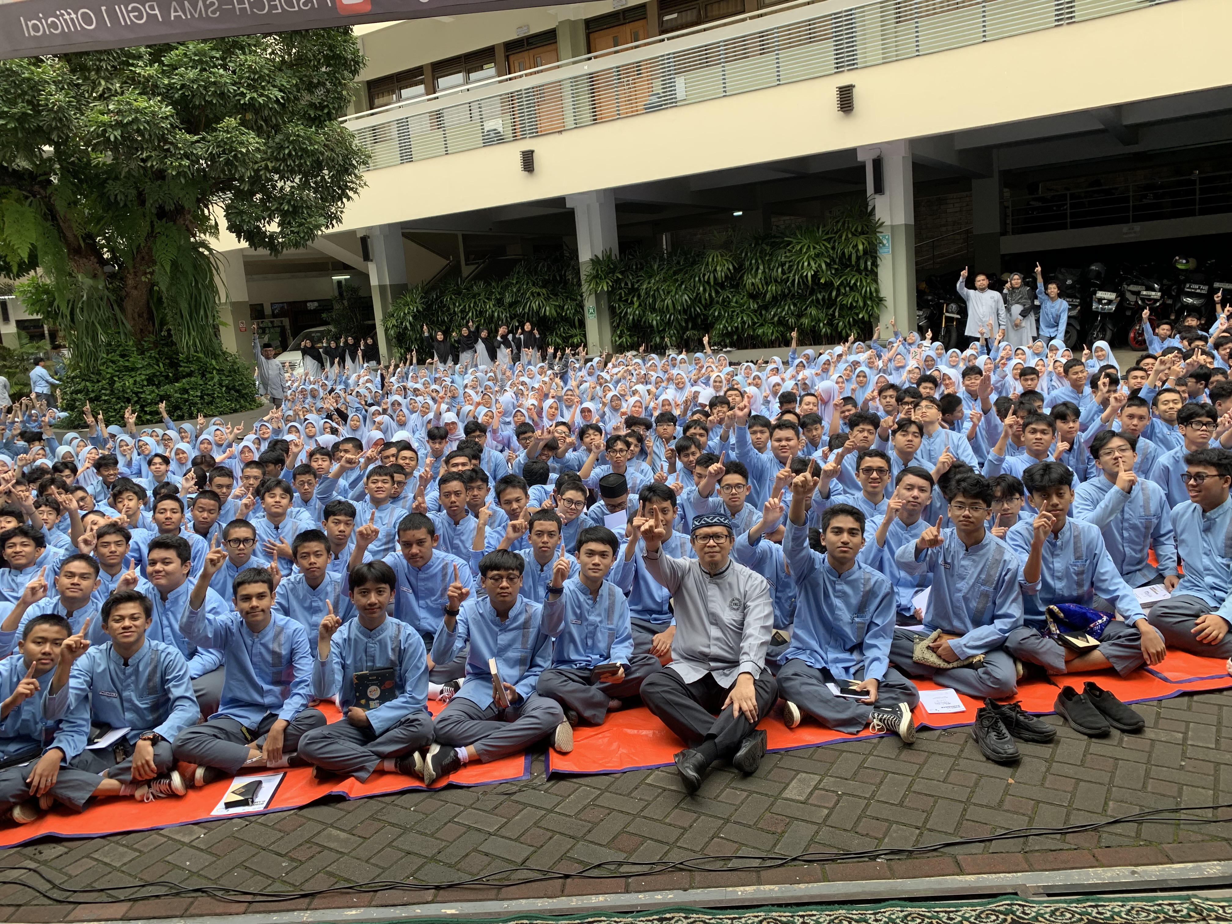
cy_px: 462
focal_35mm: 26
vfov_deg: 53.1
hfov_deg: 67.3
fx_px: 925
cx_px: 616
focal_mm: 4.25
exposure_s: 1/202
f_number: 1.8
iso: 25
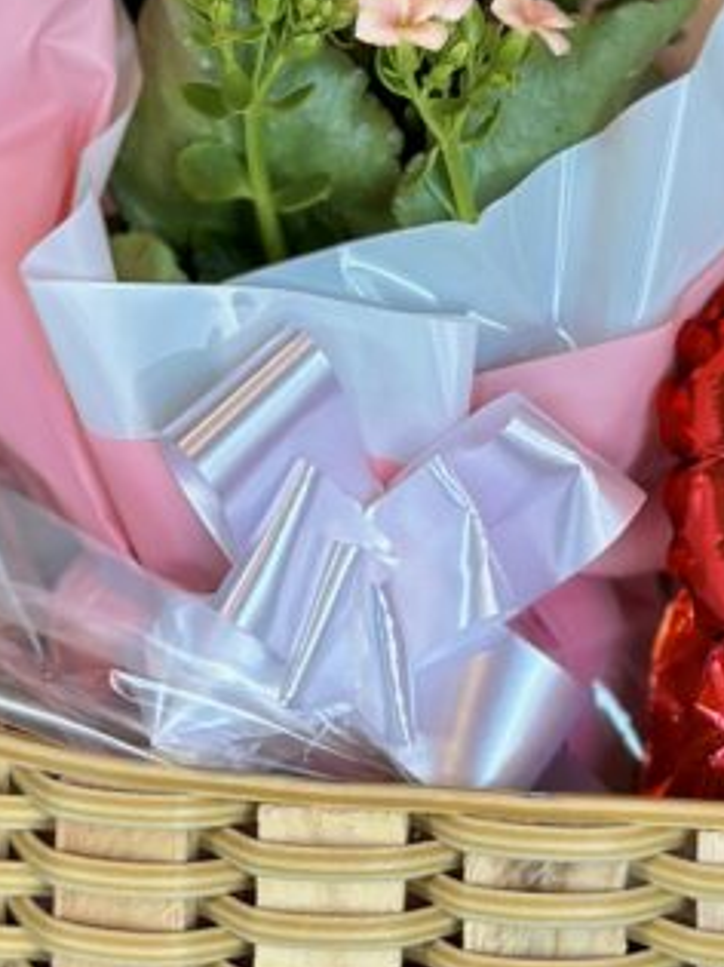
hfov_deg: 9.5
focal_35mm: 156
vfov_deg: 12.5
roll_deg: -1.9
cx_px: 555
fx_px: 4353
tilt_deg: -12.1
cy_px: 0
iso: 64
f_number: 1.78
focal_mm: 6.86
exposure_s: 1/148
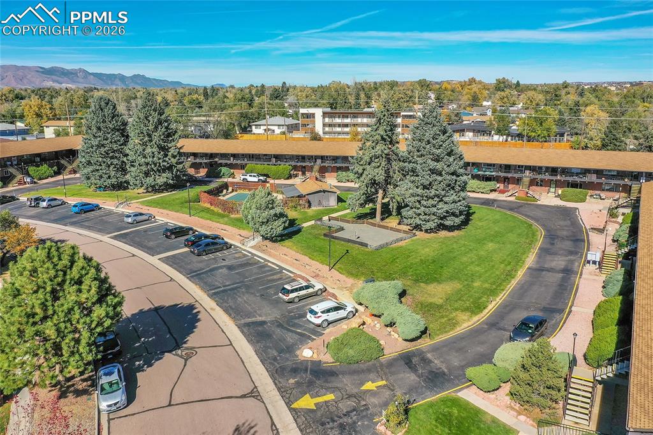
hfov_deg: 65.5
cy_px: 218
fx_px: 508
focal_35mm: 28
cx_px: 326
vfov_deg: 46.4
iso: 100
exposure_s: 1/640
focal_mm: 10.26
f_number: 6.3
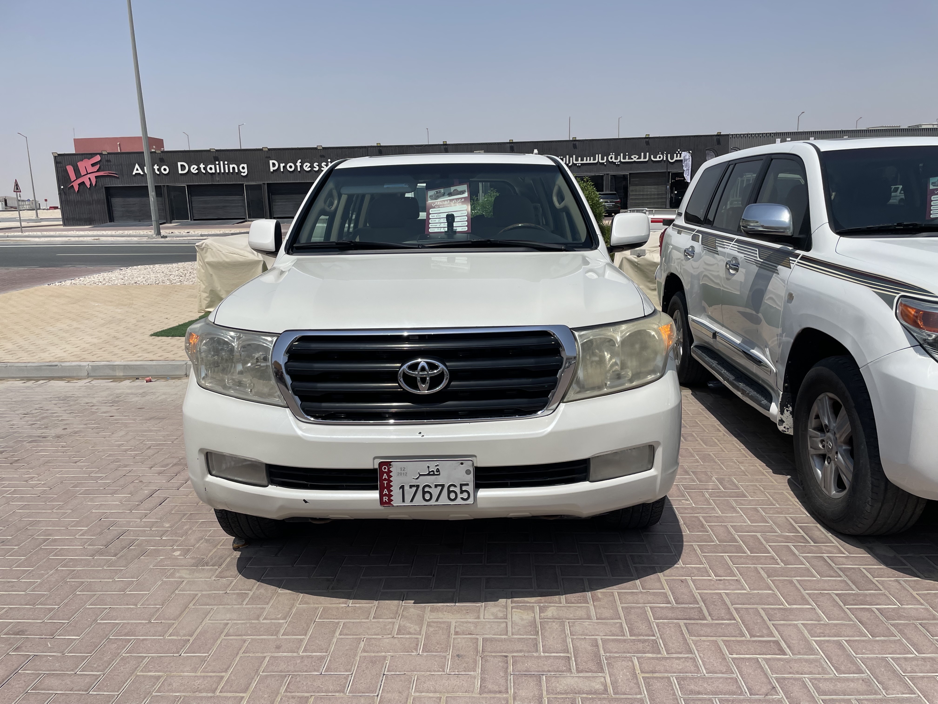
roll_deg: +1.9
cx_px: 469
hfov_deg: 67.3
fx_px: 705
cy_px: 352
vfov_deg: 53.1
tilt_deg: -11.7
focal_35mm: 26
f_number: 1.6
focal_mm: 4.2
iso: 32
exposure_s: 1/9091
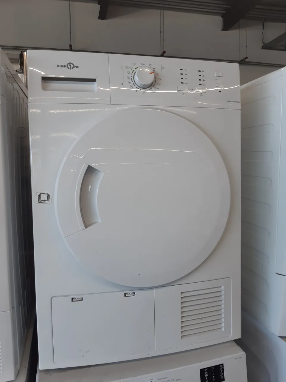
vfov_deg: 67.3
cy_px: 191
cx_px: 143
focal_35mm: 26
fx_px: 286
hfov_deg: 53.1
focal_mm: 3.92
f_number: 1.7
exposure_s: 1/120
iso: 64
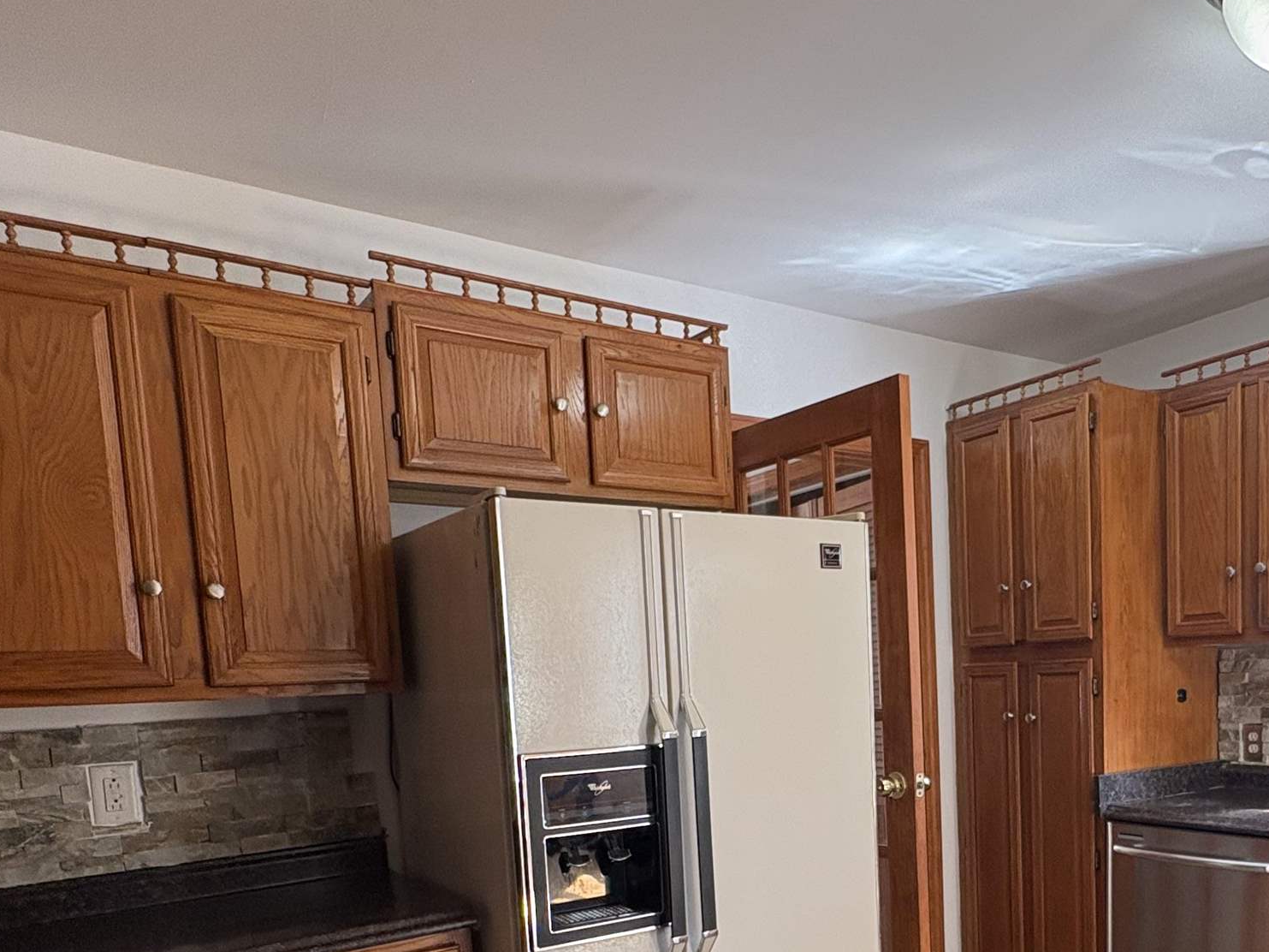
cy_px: 781
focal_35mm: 29
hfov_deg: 60.1
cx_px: 857
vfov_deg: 45.4
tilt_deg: -5.1
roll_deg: +2.7
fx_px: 1063
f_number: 2.2
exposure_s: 1/60
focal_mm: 2.22
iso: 250
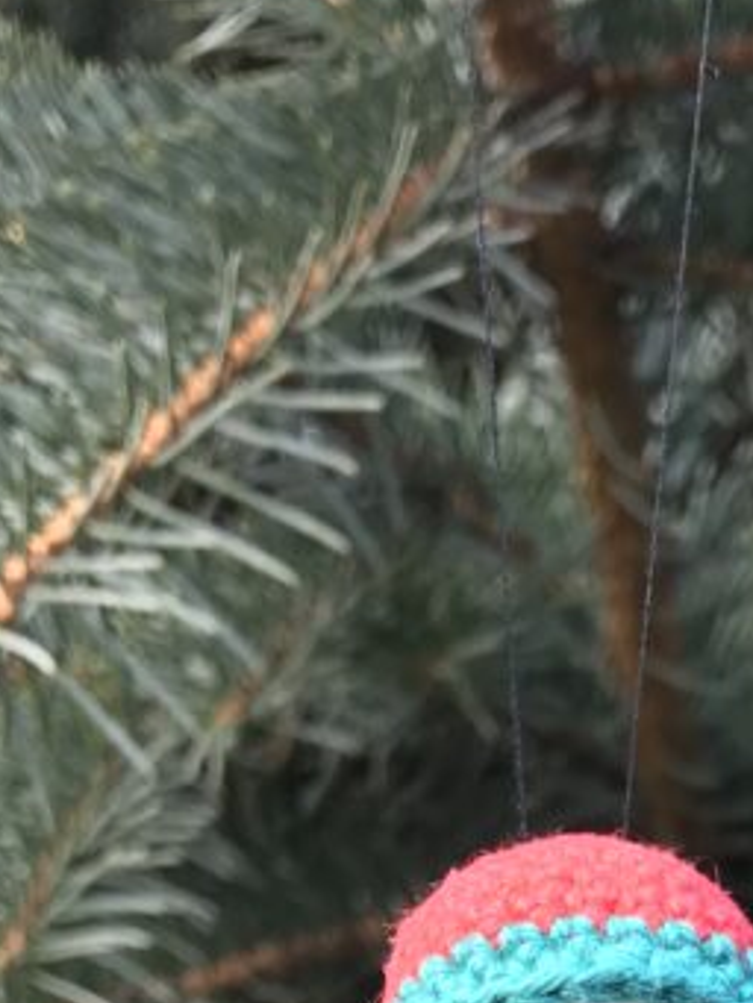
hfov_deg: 17.4
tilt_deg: -2.5
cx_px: 591
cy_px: 1327
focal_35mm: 84
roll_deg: -1.9
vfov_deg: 21.0
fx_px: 2435
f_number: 1.8
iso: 25
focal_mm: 3.99
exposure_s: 1/90
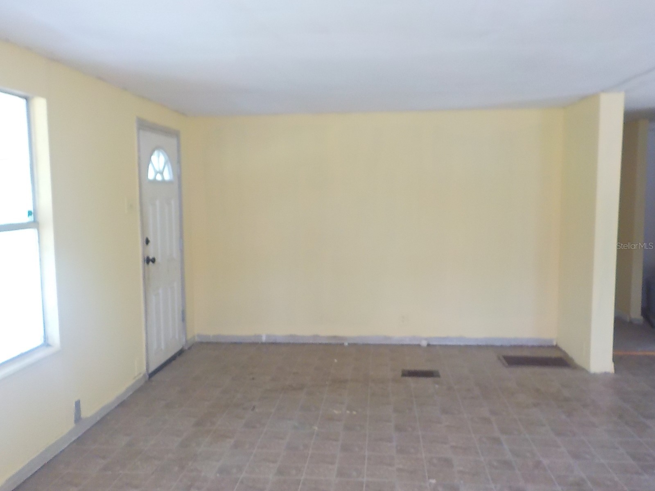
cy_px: 246
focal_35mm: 30
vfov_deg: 46.8
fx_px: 568
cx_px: 328
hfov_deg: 60.0
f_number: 3.3
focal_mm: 4.1
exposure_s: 1/30
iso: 220
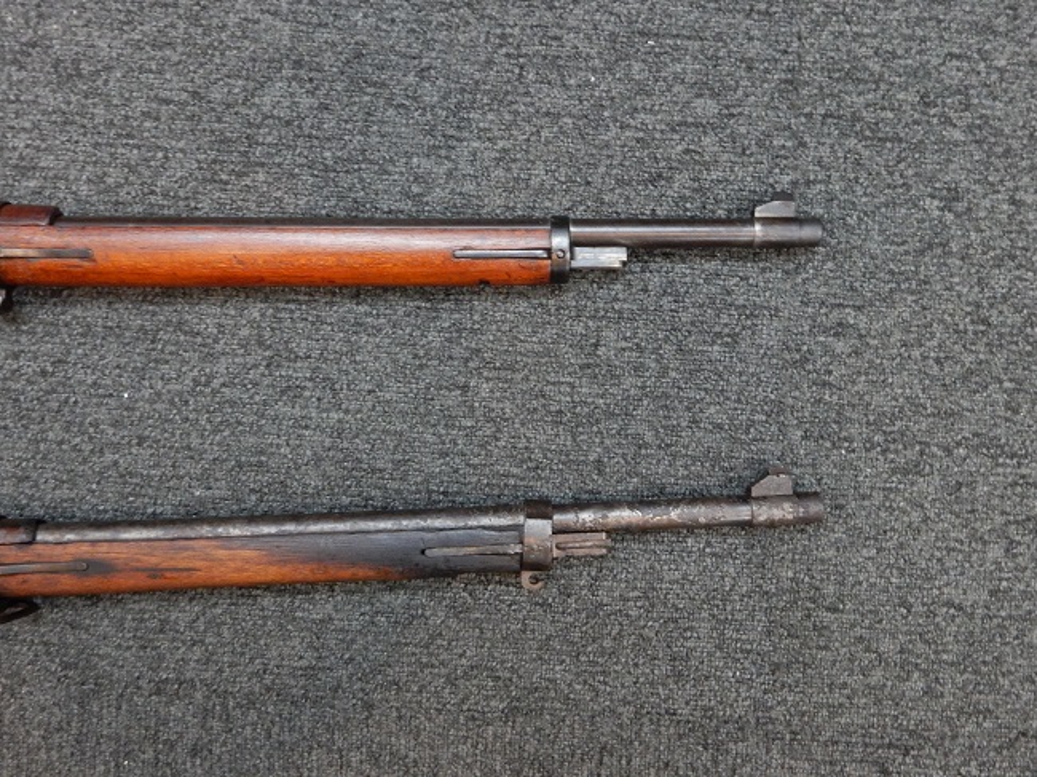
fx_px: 898
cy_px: 388
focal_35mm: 30
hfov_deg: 60.0
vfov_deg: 46.8
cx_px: 518
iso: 500
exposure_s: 1/8
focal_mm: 5.4
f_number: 4
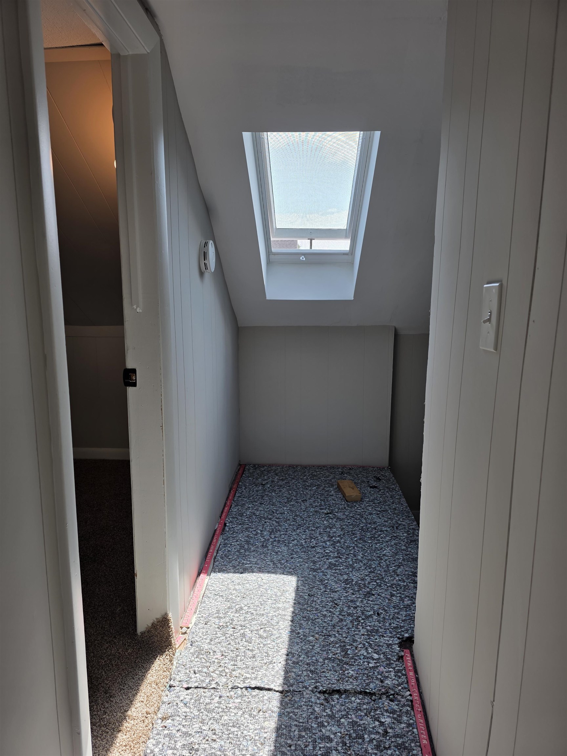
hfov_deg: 58.9
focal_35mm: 23
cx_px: 284
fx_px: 502
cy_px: 378
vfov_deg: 73.9
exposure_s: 1/121
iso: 12
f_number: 1.7
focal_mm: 6.3
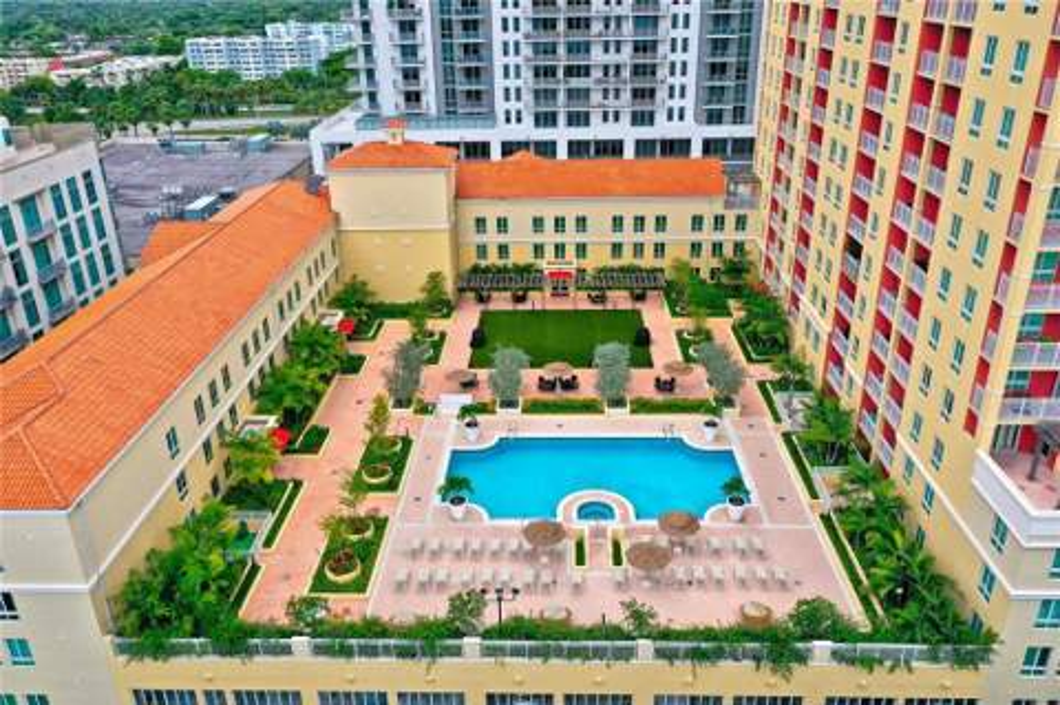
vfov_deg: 46.3
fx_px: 824
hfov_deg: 65.5
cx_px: 530
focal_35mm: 28
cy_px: 352
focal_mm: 10.3
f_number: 6.3
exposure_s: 1/500
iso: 100
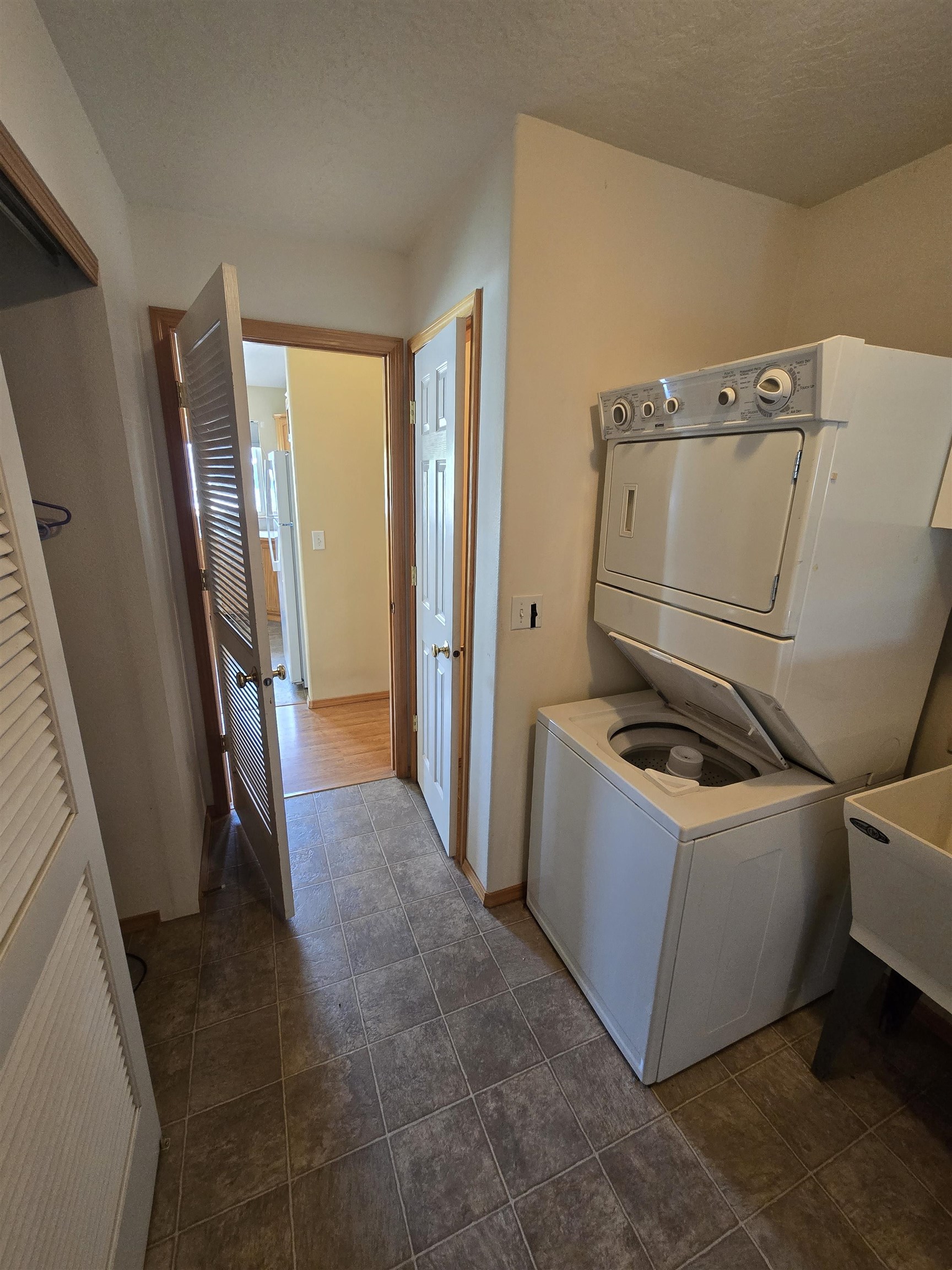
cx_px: 476
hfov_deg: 89.9
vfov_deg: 106.2
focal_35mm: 13
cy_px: 635
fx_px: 477
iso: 400
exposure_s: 1/60
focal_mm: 2.2
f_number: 2.2
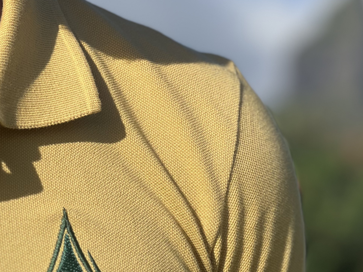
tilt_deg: +6.5
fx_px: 1688
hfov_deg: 12.3
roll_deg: -0.1
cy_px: 137
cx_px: 221
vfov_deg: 9.2
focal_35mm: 161
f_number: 2.8
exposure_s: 1/1014
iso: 32
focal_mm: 9
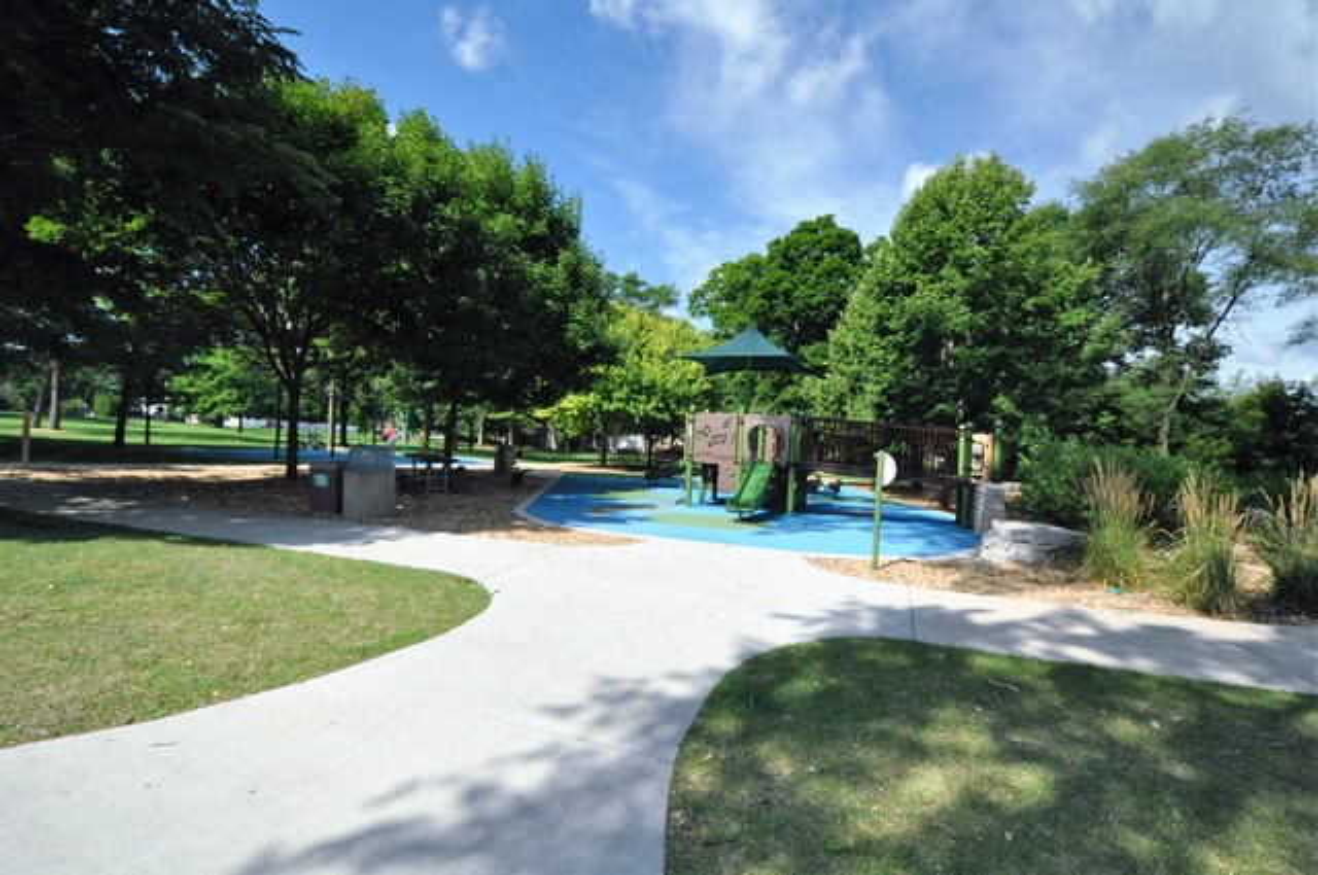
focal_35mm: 15
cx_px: 659
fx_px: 548
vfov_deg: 77.2
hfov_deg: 100.5
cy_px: 438
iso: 1000
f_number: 3.5
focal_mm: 10
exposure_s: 1/4000
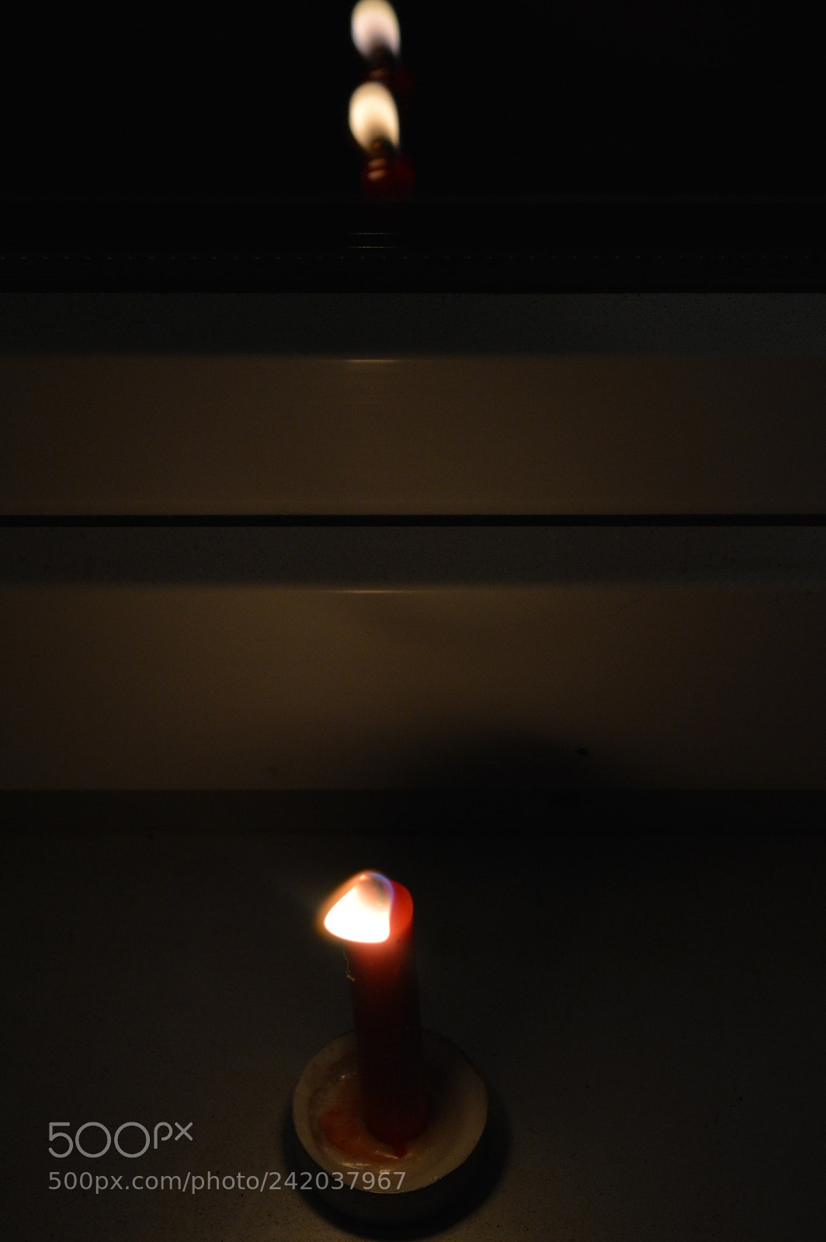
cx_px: 413
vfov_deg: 24.6
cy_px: 621
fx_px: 2844
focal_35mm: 82
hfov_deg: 16.5
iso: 500
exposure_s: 1/100
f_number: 5.6
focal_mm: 55
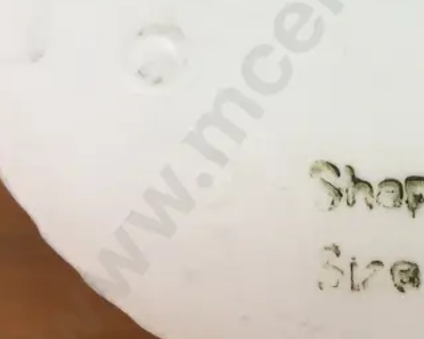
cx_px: 457
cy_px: -186
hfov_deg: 20.2
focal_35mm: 91
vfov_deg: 15.4
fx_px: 1142
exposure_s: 1/33
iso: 40
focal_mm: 4.15
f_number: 2.2
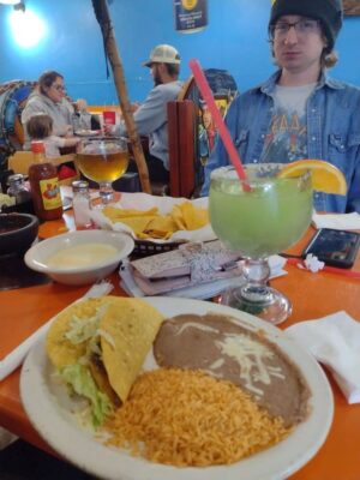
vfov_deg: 65.3
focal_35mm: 27
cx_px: 180
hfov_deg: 51.4
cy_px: 240
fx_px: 374
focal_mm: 4.71
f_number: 1.7
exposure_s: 1/24
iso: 266
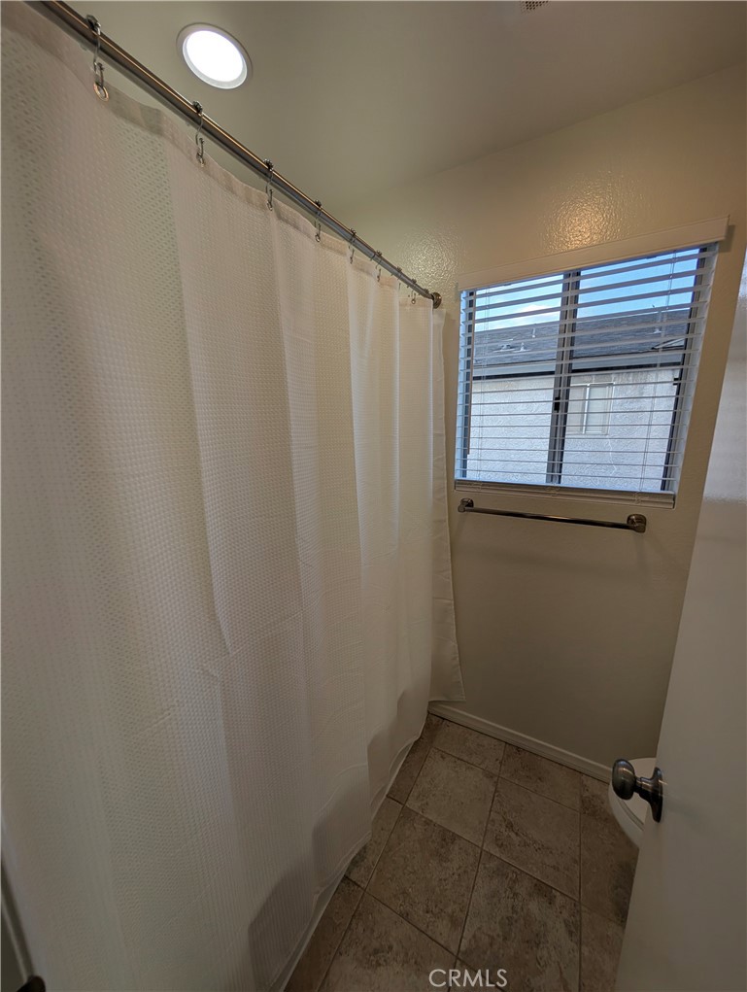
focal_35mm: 12
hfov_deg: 94.7
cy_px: 496
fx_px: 344
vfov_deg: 110.4
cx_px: 374
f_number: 1.7
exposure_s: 1/484
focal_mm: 2.02
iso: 52
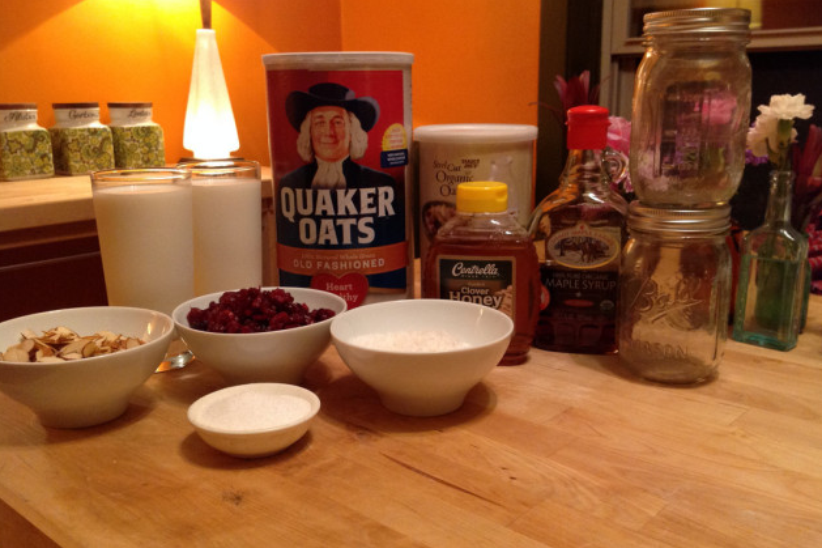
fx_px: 845
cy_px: 298
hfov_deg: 51.9
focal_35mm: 37
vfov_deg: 35.9
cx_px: 412
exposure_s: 1/15
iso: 200
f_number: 2.4
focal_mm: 4.28
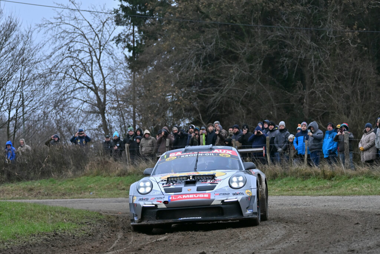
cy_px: 127
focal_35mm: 120
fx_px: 1267
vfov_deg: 11.4
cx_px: 190
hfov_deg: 17.1
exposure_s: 1/500
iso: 640
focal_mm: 120
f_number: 5.6
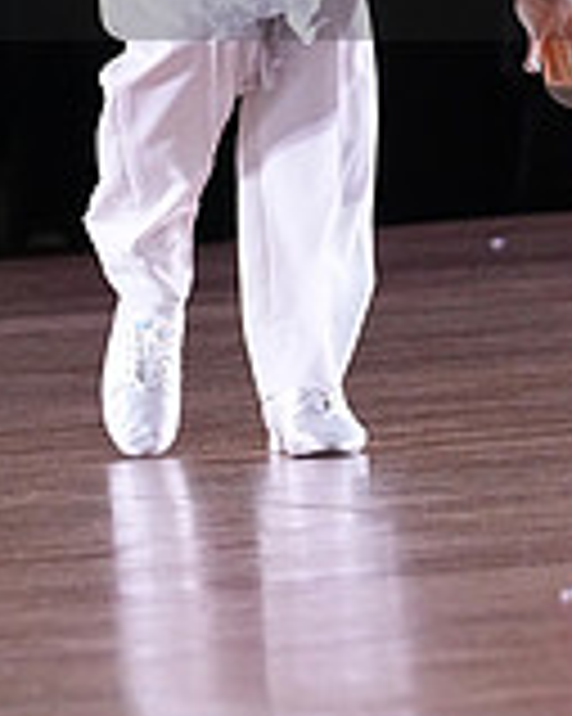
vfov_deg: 2.8
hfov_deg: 2.3
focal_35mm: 686
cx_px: 106
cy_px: -108
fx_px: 14531
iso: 8000
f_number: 5.6
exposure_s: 1/400
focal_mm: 200
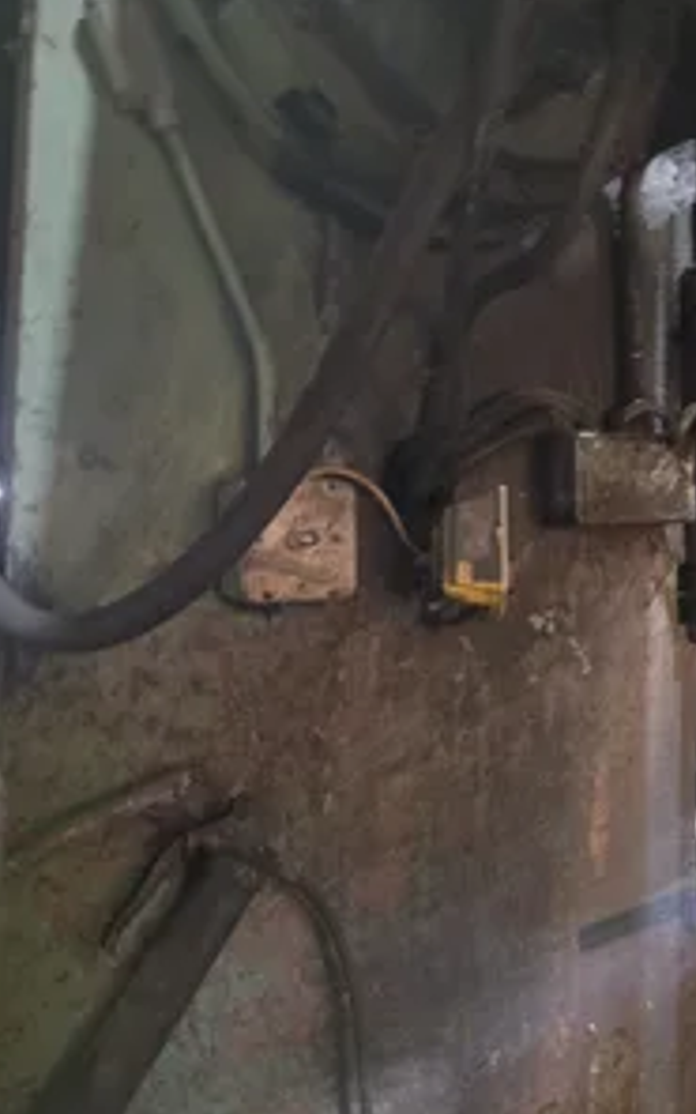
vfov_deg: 58.1
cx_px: 594
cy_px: 553
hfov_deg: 36.5
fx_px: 1002
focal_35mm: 33
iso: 1250
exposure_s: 1/17.2
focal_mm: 5.4
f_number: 1.8
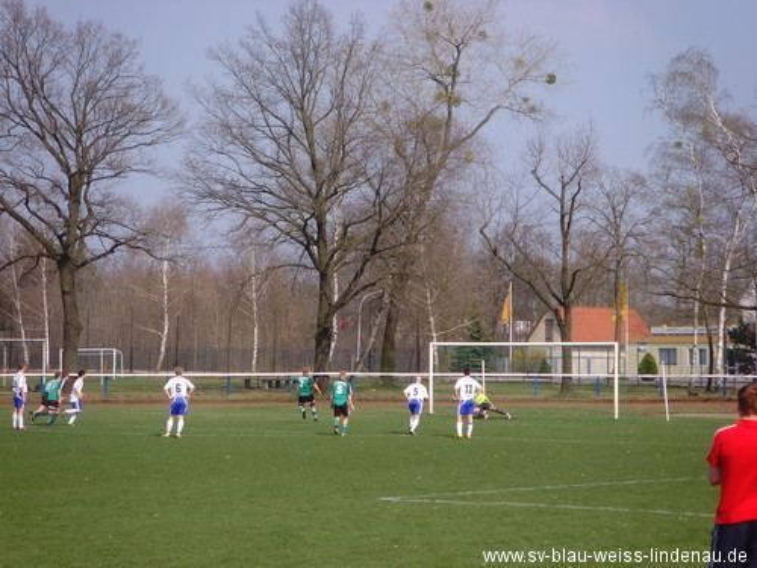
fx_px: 2559
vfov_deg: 12.7
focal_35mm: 117
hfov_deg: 16.8
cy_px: 284
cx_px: 378
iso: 80
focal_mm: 19.8
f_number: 4.5
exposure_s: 1/500
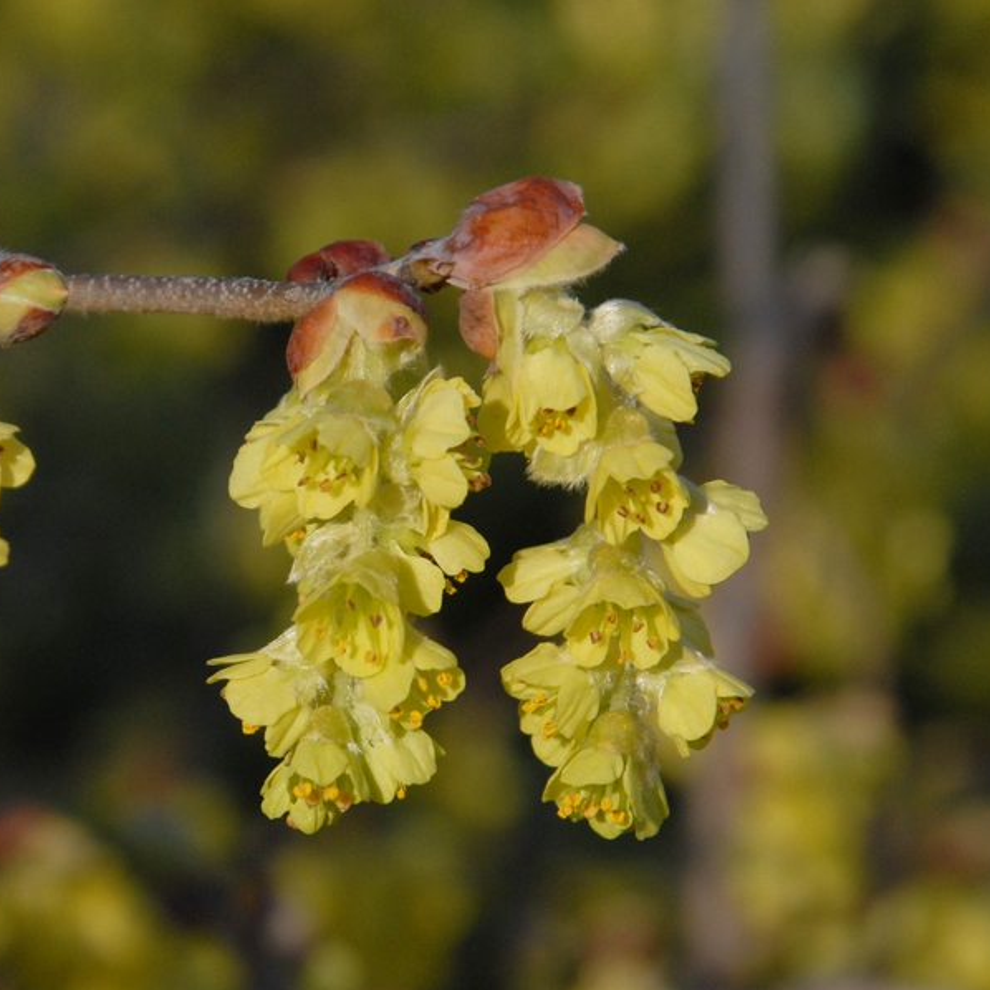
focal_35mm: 284
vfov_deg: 6.2
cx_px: 267
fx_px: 9189
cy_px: 537
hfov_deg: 6.2
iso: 400
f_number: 10
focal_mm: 130
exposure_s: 1/350
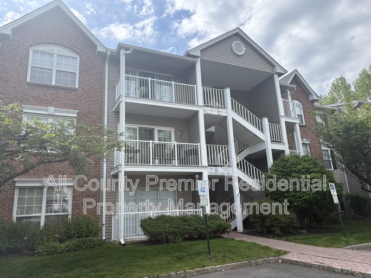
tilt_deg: +13.8
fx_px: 279
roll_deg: +2.8
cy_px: 139
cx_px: 186
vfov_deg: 53.1
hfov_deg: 67.3
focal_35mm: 26
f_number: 1.6
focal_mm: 5.96
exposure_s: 1/3125
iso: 64
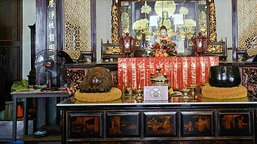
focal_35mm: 54
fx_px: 368
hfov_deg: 38.3
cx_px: 159
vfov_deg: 22.0
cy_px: 36
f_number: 2.8
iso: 800
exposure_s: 1/125
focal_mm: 40
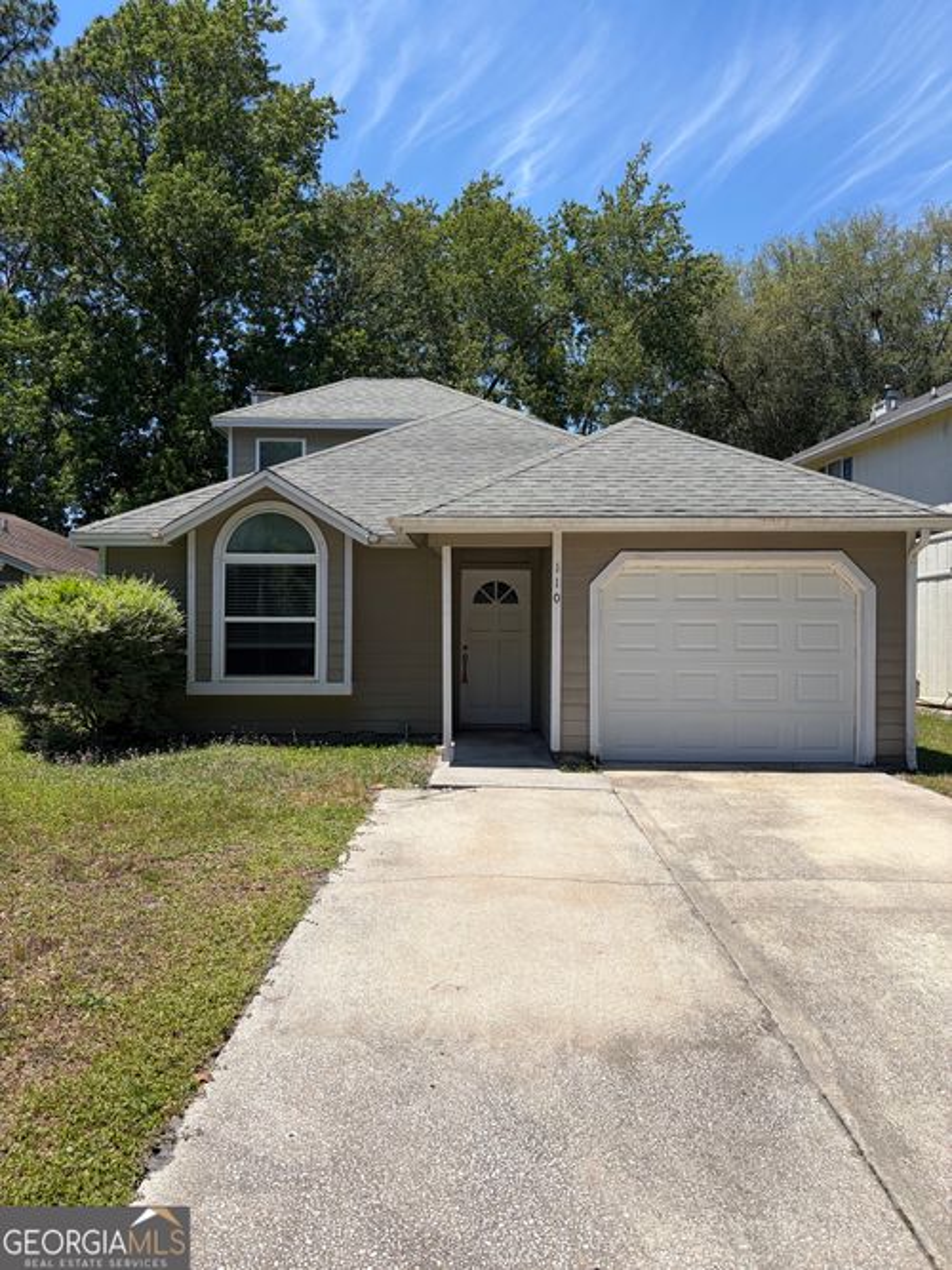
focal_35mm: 26
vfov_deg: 67.3
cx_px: 476
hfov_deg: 53.0
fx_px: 954
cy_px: 635
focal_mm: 5.96
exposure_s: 1/4608
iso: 50
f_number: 1.6
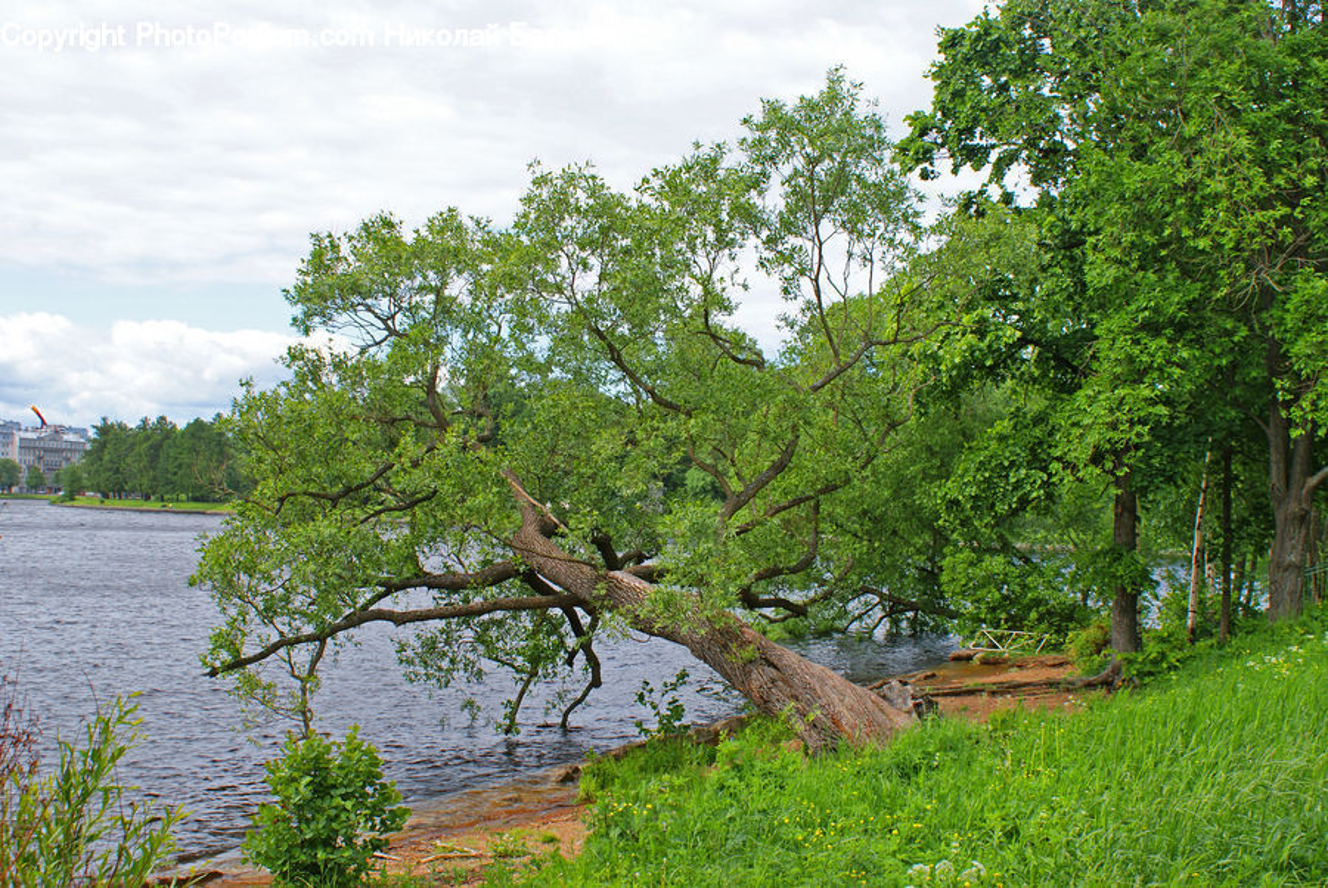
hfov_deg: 46.4
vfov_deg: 32.0
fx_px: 1551
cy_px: 444
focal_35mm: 42
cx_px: 664
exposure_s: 1/125
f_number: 9
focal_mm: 28
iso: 100
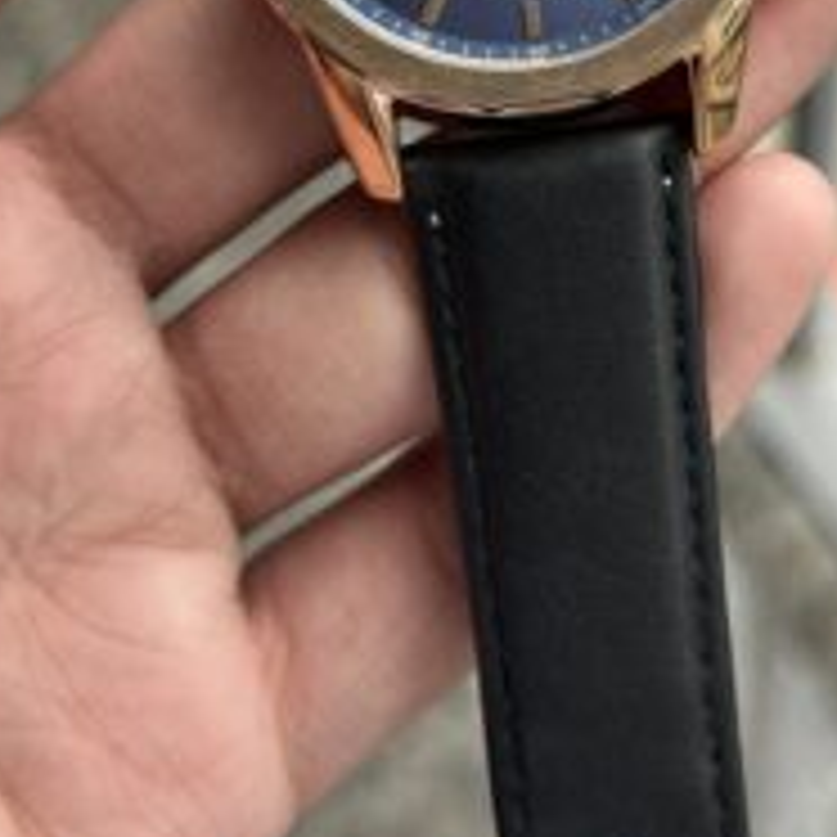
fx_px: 2489
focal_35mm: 91
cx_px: 531
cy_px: 76
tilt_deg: -61.5
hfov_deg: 19.0
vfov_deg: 18.7
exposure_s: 1/719
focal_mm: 6.86
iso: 64
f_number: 1.78
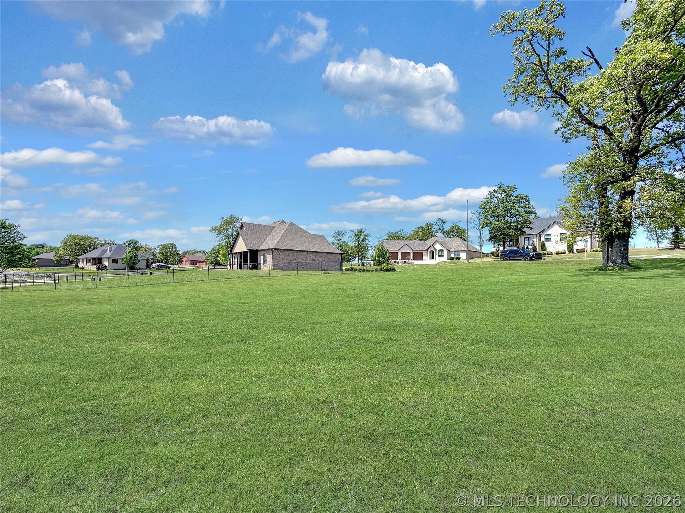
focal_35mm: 14
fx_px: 277
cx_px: 342
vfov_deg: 85.7
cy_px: 256
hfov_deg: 102.1
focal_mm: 2.22
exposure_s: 1/850
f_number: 2.2
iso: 20
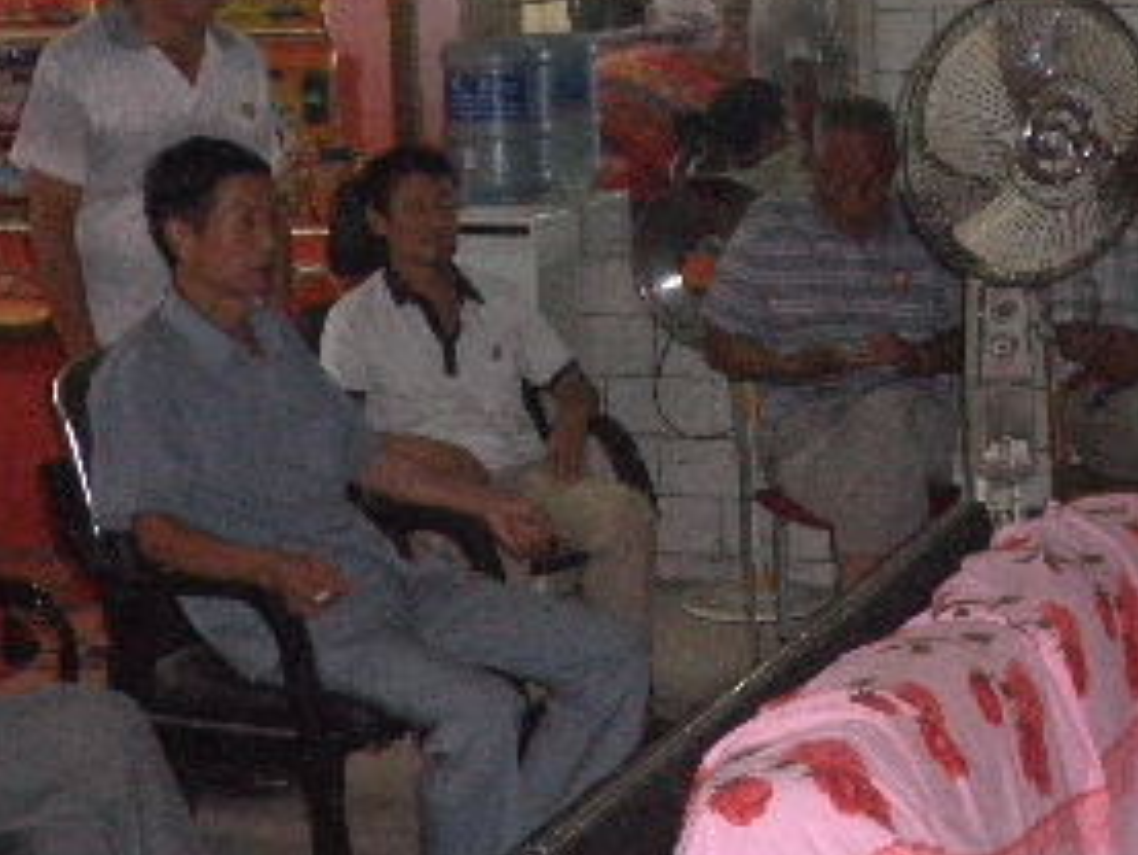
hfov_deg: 21.7
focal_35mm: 90
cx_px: 715
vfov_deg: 16.4
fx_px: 2960
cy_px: 464
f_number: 4
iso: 500
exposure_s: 1/60
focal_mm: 7
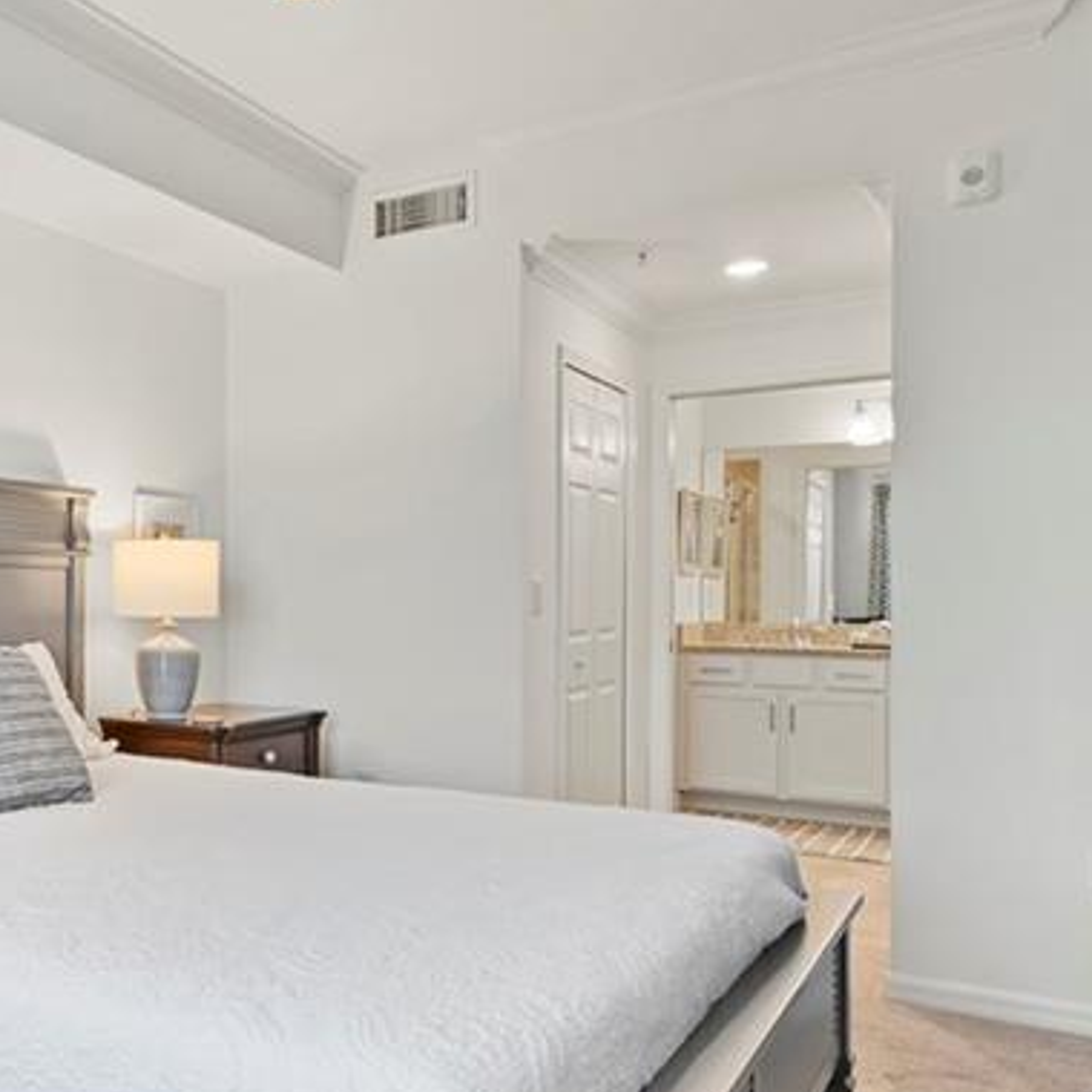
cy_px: 642
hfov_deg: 43.6
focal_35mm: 32
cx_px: -6
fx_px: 1142
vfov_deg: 50.8
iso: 100
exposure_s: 1/1.25
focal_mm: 14
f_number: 8
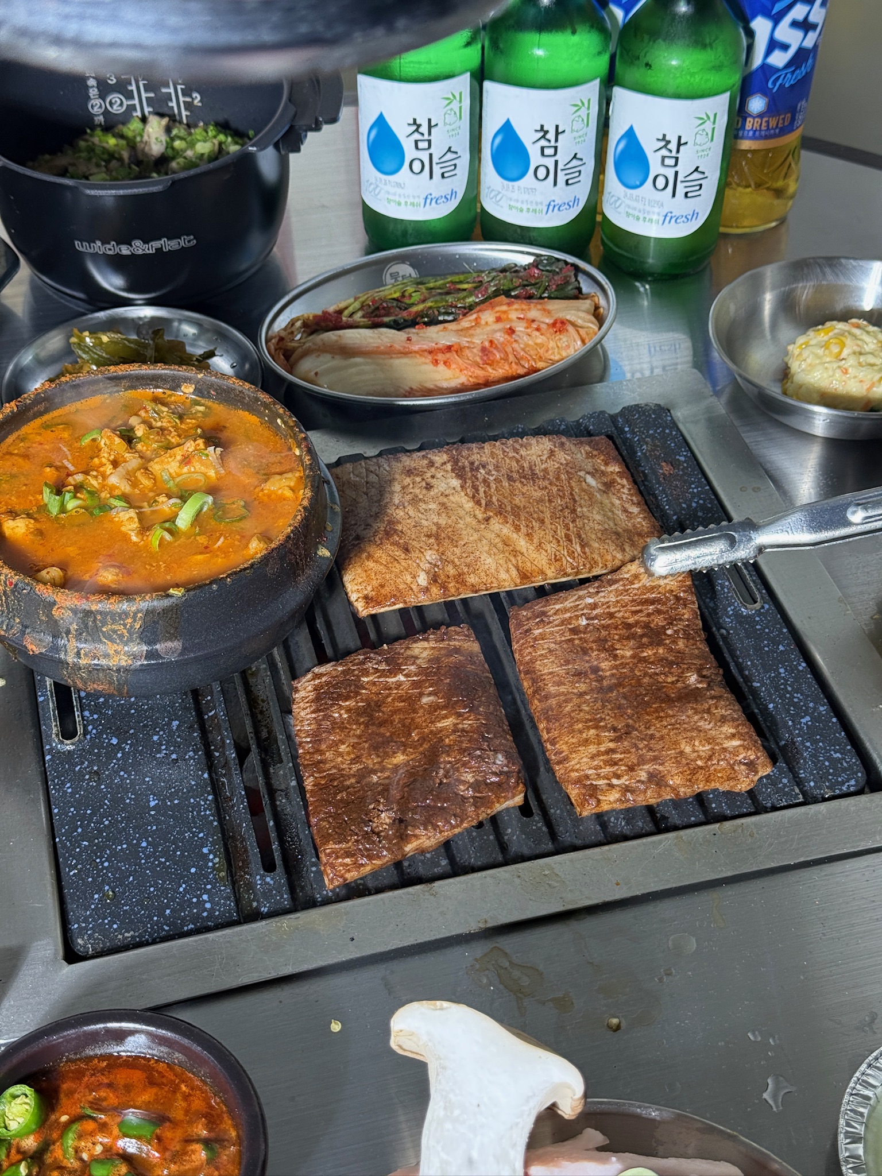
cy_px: 588
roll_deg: -1.6
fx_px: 1631
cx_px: 441
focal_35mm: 48
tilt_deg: -42.4
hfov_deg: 30.3
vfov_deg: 39.7
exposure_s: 1/236
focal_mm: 6.76
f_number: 1.78
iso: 125
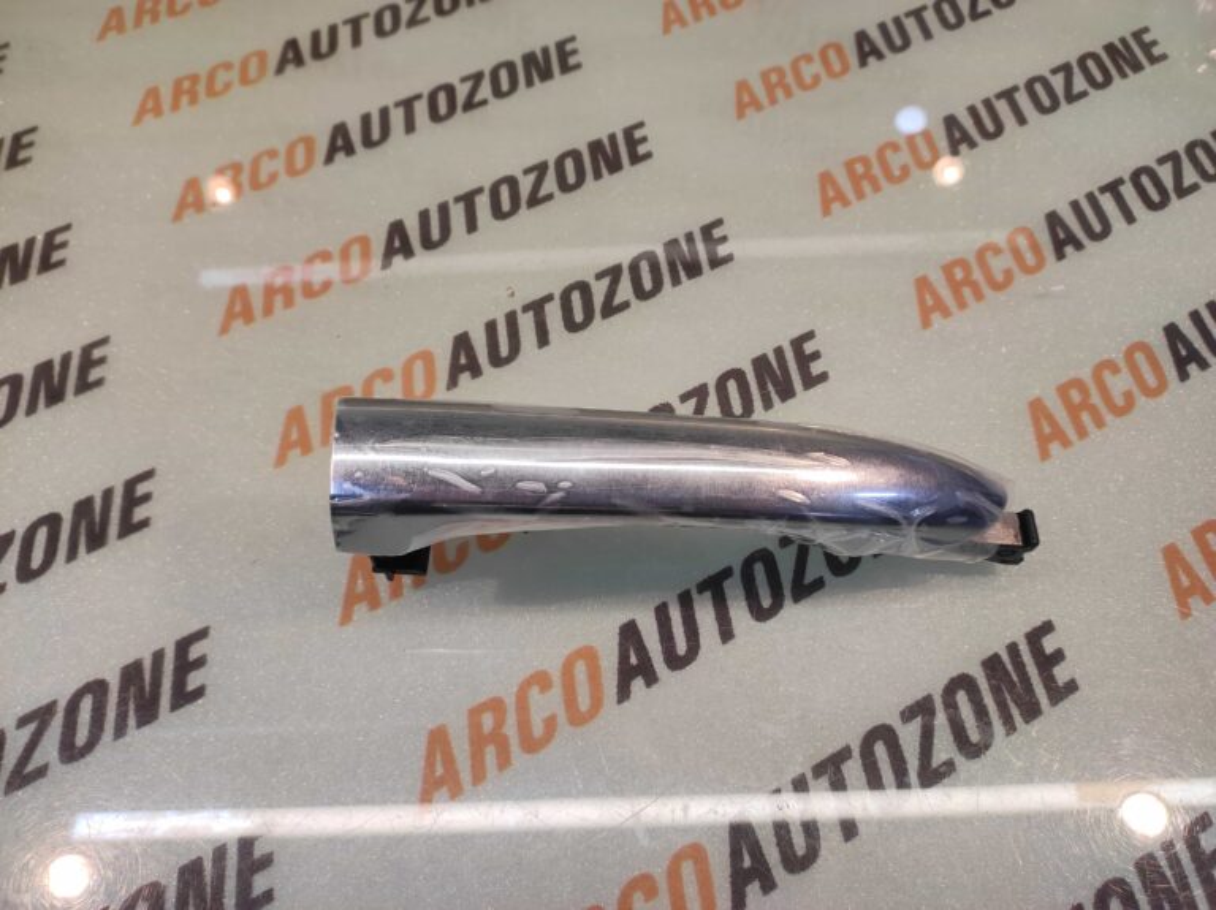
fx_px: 597
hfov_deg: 91.1
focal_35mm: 17
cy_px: 455
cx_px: 608
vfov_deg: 74.7
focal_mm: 4.74
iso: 87
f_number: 1.79
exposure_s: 1/33
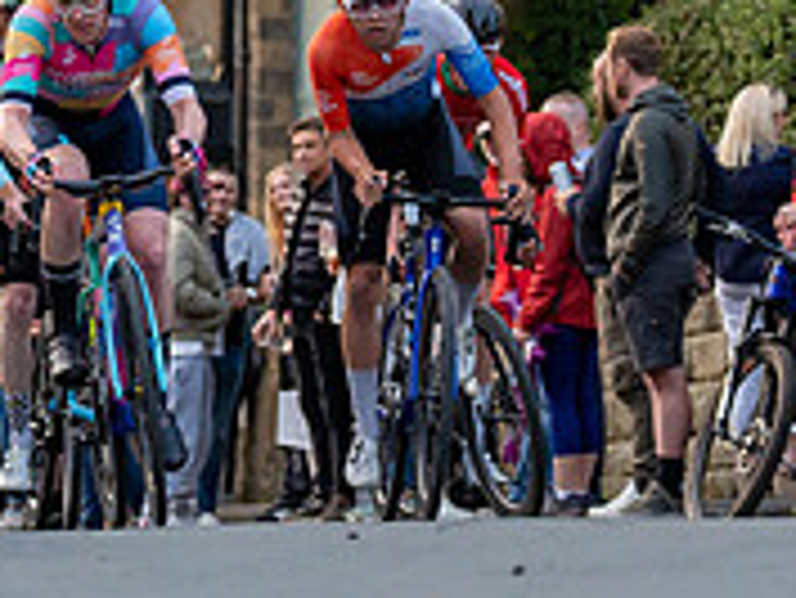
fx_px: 5362
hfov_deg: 8.5
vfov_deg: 6.4
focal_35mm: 233
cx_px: 193
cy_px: -70
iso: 2000
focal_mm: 74
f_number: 2.8
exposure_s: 1/1000
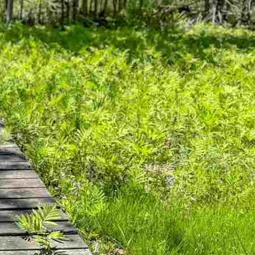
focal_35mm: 61
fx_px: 508
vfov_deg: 28.0
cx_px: -93
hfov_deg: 24.0
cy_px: 82
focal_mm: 6.76
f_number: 1.8
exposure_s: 1/1400
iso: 80
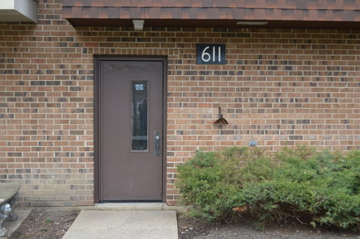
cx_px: 180
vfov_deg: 28.0
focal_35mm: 48
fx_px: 480
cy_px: 120
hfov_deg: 41.2
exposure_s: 1/125
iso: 200
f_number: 5.6
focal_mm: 32
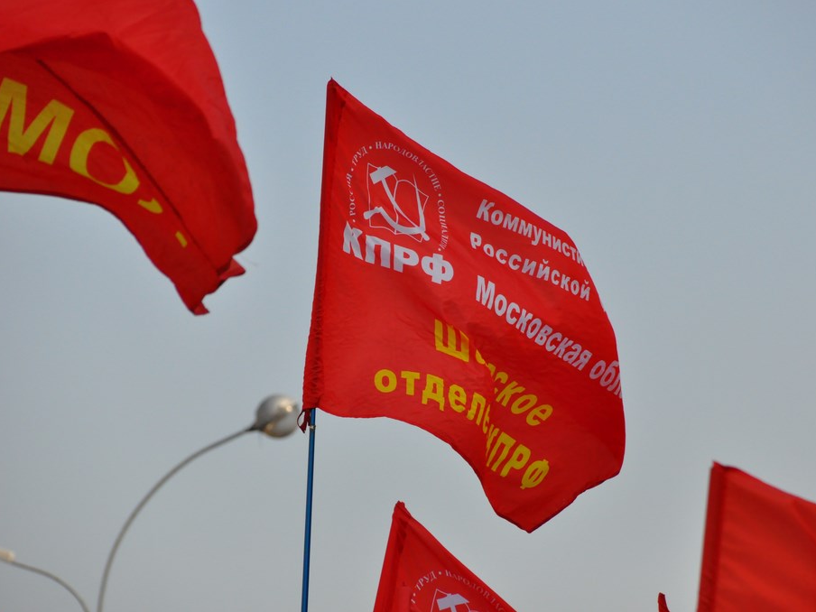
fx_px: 9618
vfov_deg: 3.6
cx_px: 454
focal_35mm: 408
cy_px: 306
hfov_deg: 4.9
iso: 1000
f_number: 10
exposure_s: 1/1600
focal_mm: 250
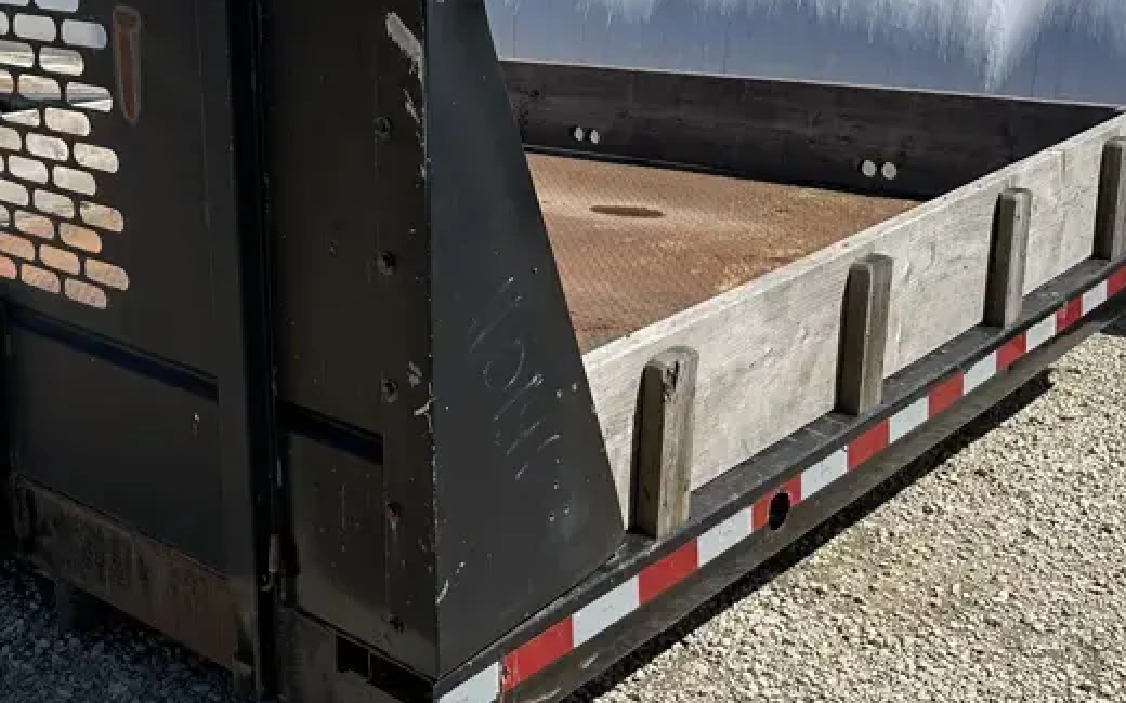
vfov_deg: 27.4
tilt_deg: -15.7
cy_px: 292
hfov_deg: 41.9
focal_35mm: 47
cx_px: 346
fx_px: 1442
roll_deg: +0.4
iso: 80
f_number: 1.78
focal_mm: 6.86
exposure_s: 1/4762
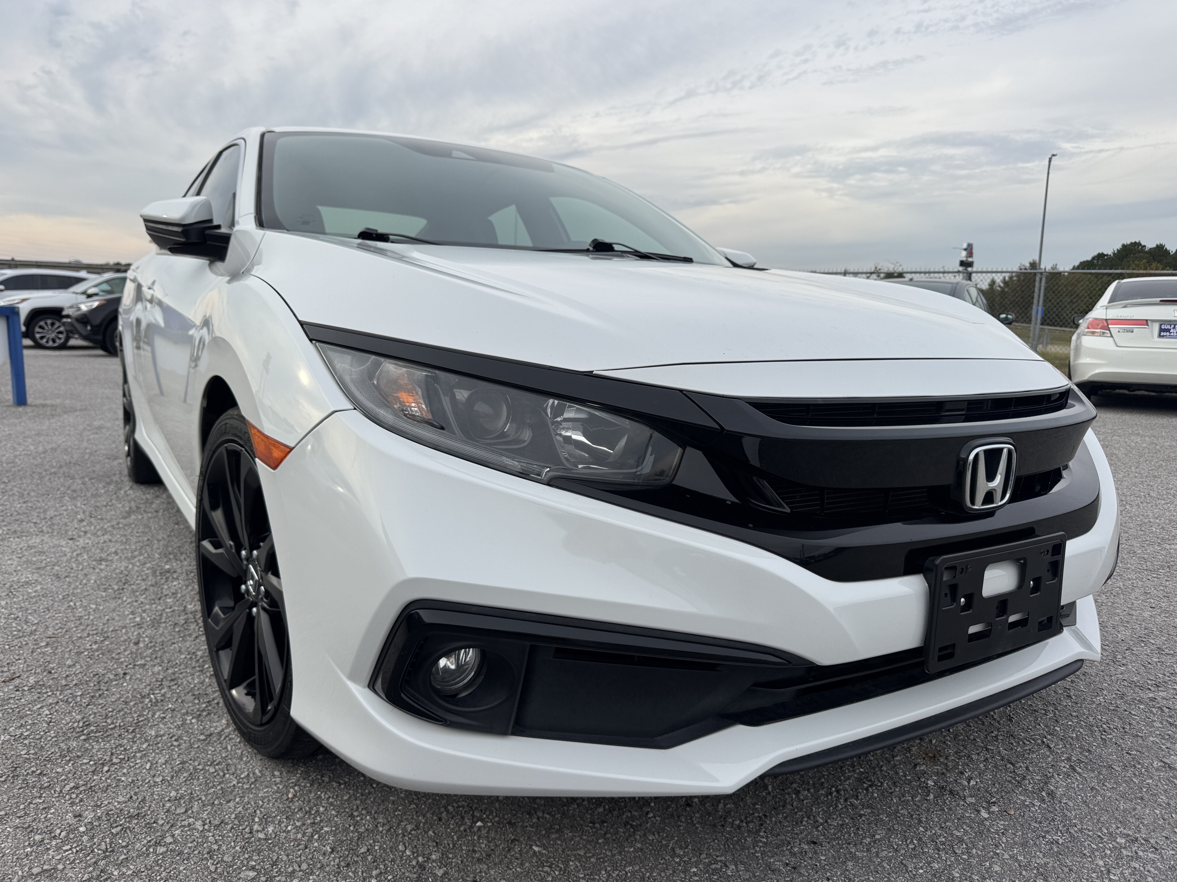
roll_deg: -2.2
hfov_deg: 71.6
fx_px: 816
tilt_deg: -10.0
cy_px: 441
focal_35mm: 24
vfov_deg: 56.8
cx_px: 588
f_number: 1.78
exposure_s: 1/2105
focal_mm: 6.76
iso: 80
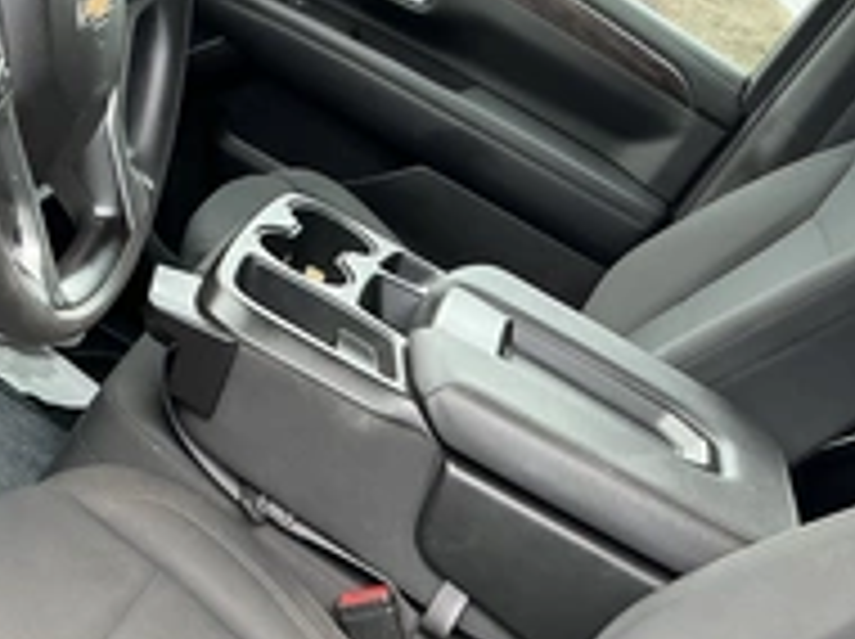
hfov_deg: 32.7
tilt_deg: -27.8
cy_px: 585
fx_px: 1455
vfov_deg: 24.0
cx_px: 468
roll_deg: -34.8
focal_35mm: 59
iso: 64
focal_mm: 3
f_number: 1.8
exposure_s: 1/97
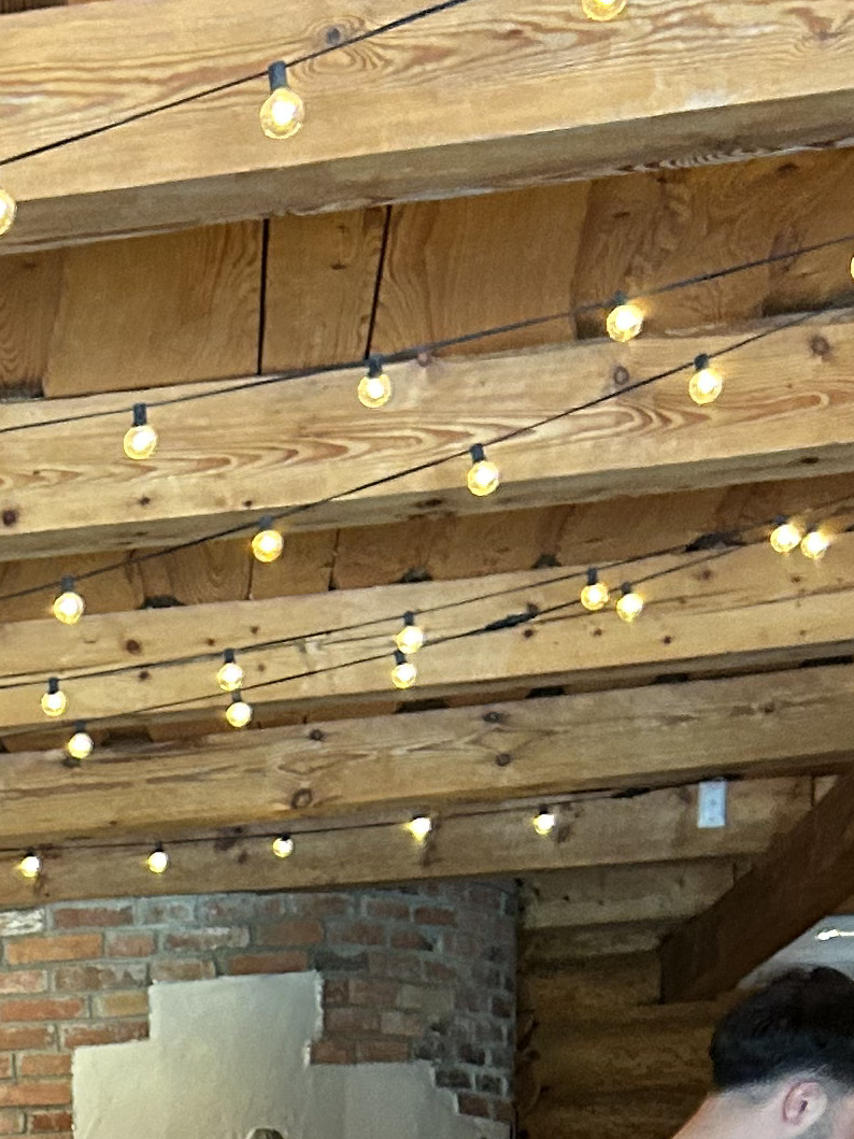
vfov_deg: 17.6
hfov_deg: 13.8
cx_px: -515
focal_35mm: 99
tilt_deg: -3.8
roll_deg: +0.6
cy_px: 1753
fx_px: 3257
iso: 320
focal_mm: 5.7
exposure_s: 1/50
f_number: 1.5
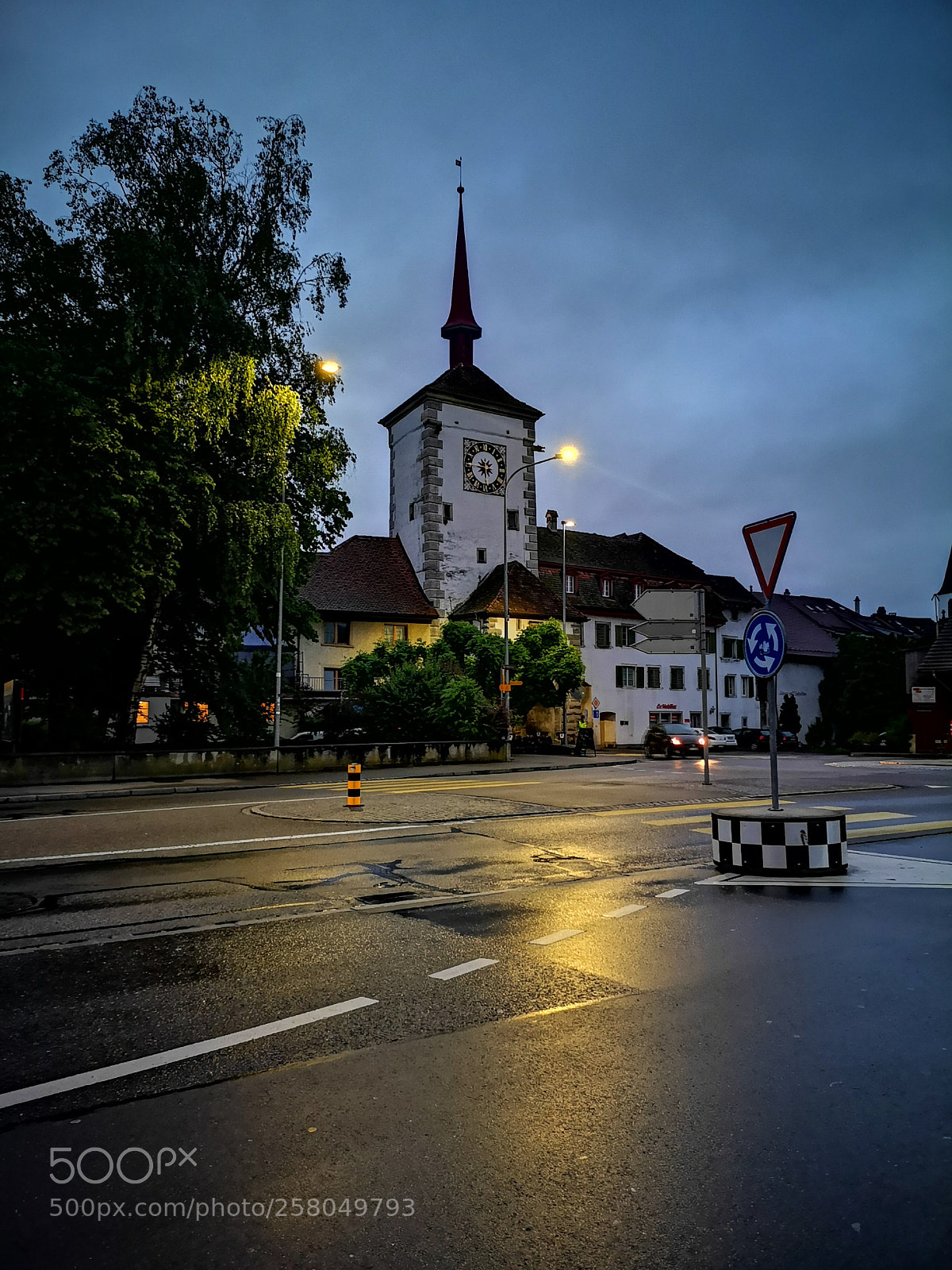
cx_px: 476
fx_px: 990
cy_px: 635
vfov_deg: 65.3
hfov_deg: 51.4
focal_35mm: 27
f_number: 1.8
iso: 640
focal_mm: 3.95
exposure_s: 4
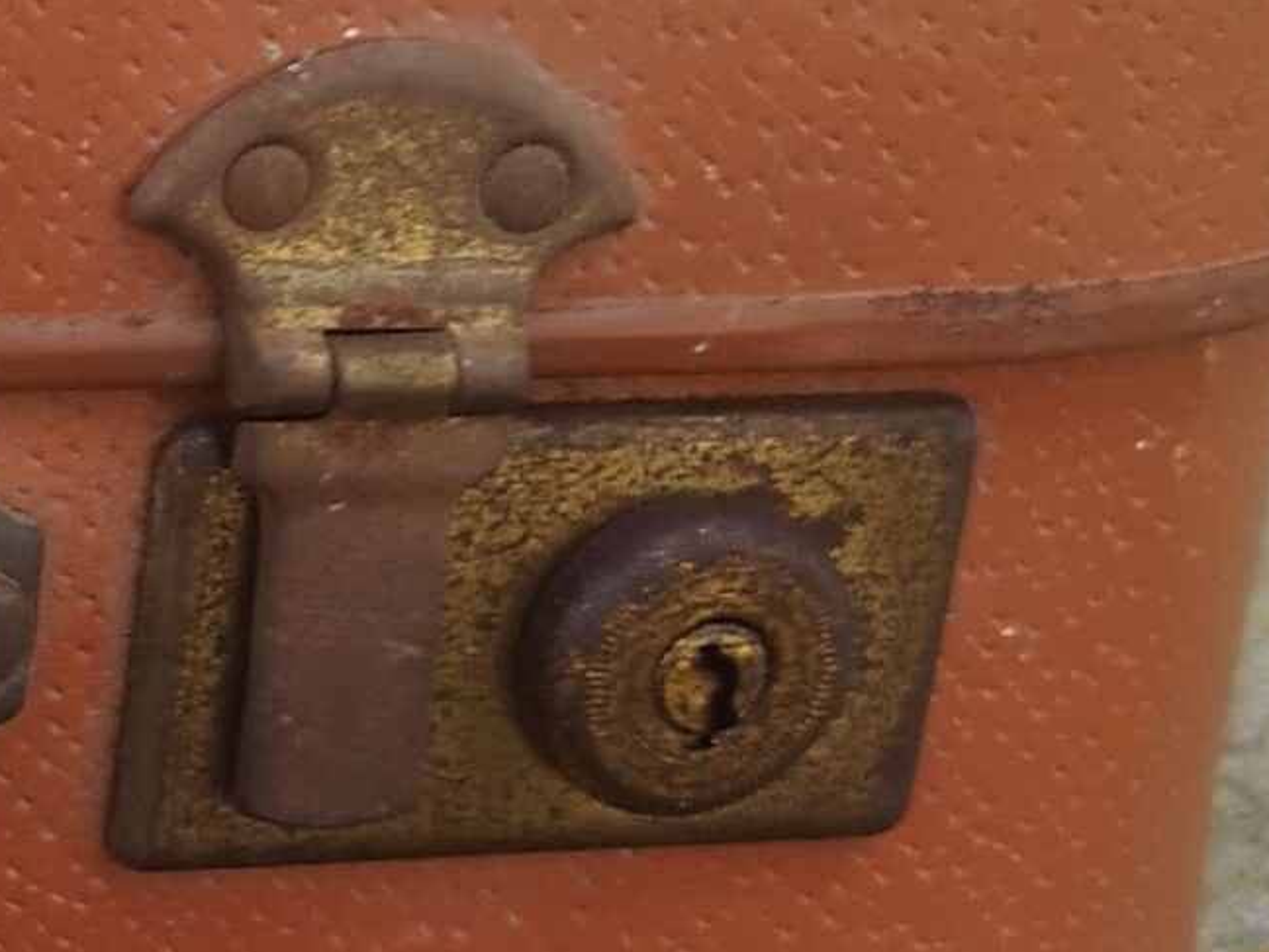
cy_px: 717
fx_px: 5572
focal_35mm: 152
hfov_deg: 11.7
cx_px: -1263
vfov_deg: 9.7
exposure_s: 1/535
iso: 50
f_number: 1.8
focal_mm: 5.58
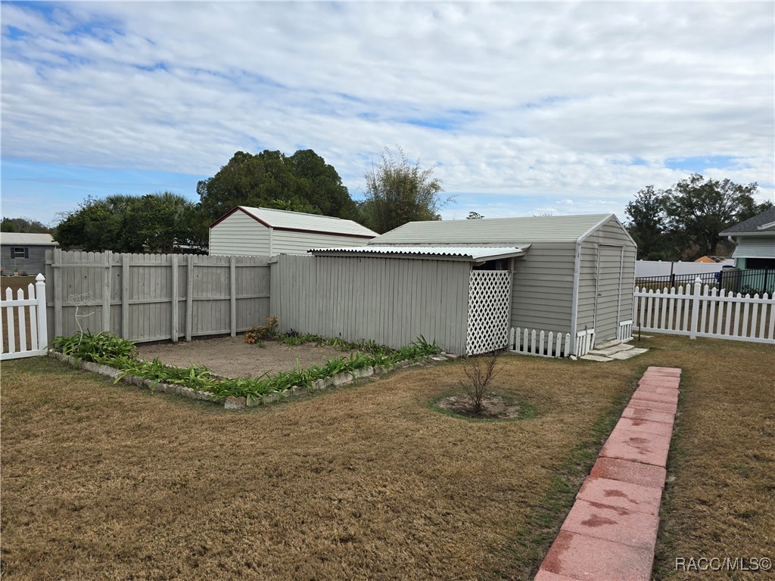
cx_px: 388
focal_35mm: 23
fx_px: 515
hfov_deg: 73.9
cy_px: 290
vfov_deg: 58.9
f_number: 1.7
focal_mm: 6.3
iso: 12
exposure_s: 1/773
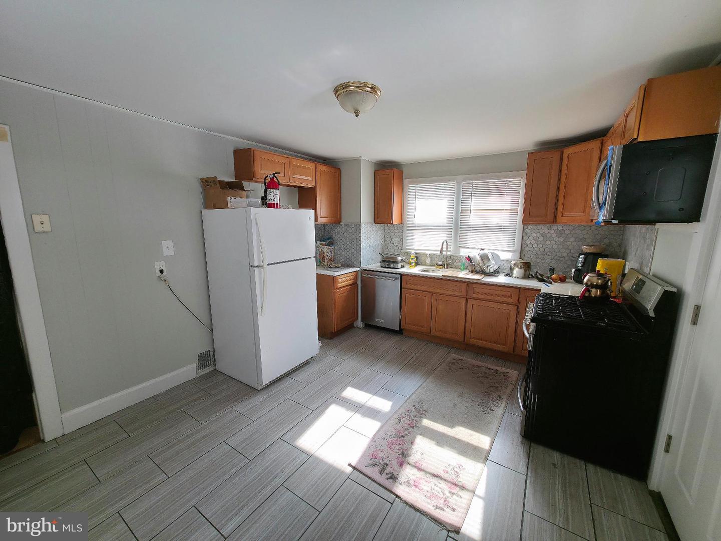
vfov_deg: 89.9
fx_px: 271
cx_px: 360
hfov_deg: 106.2
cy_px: 270
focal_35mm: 13
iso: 32
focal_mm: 2.2
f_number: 1.9
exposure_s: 1/156
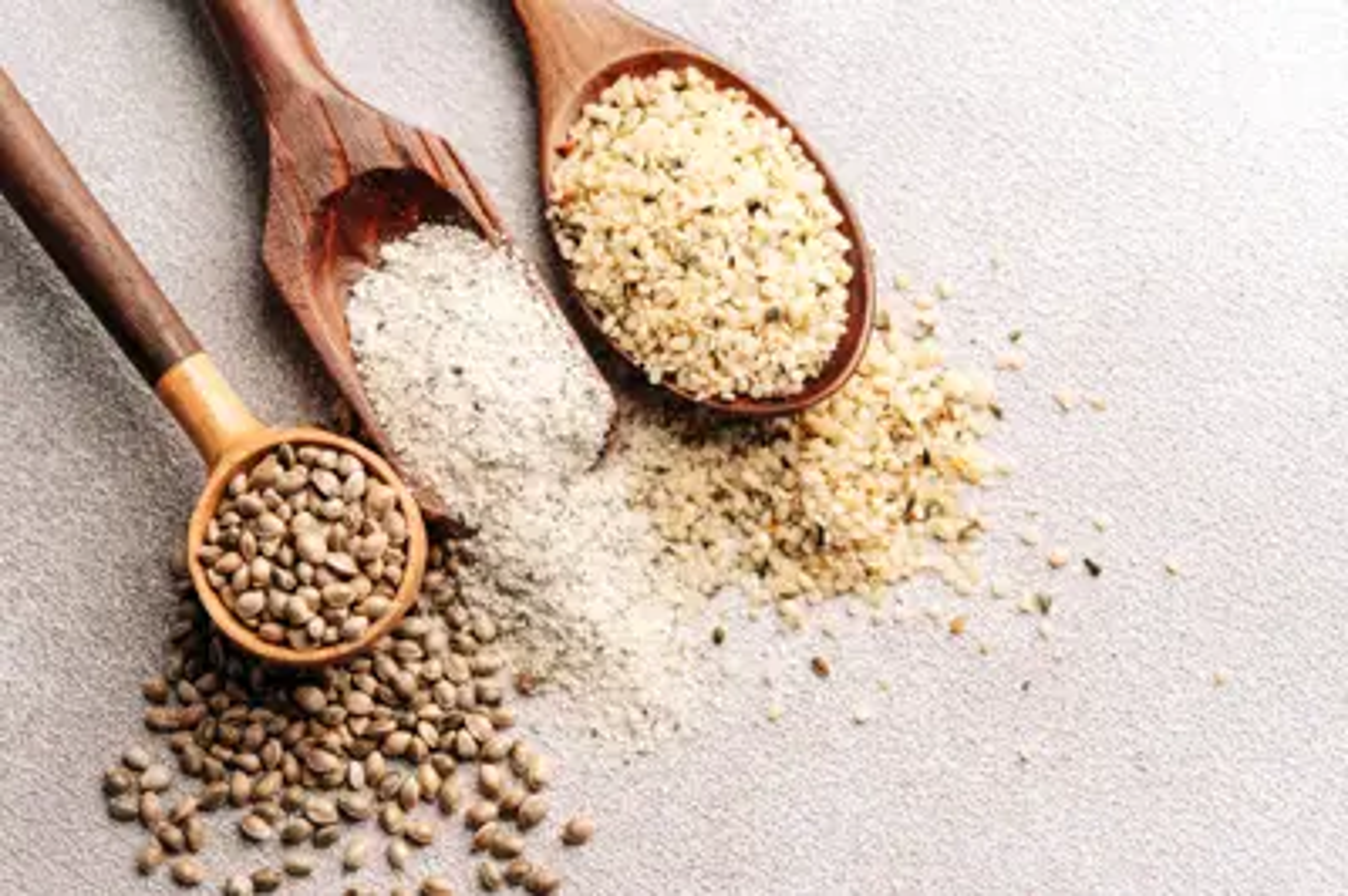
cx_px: 674
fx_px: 3741
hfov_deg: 20.4
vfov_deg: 13.7
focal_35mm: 100
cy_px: 448
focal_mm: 100
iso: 250
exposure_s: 1/125
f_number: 6.3
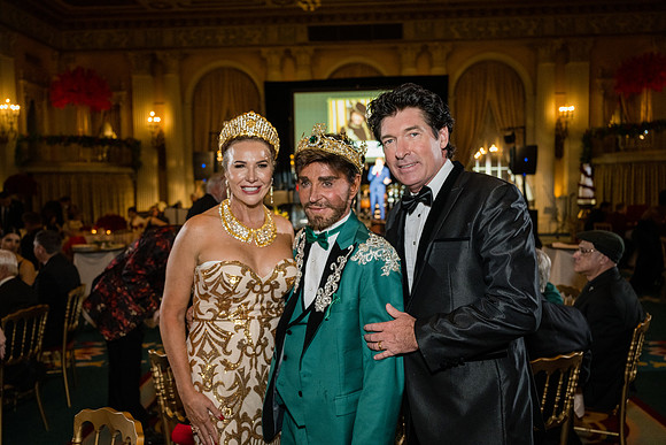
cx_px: 333
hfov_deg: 61.9
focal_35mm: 30
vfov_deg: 43.6
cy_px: 222
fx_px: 555
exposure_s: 1/125
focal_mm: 30
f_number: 3.2
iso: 2500
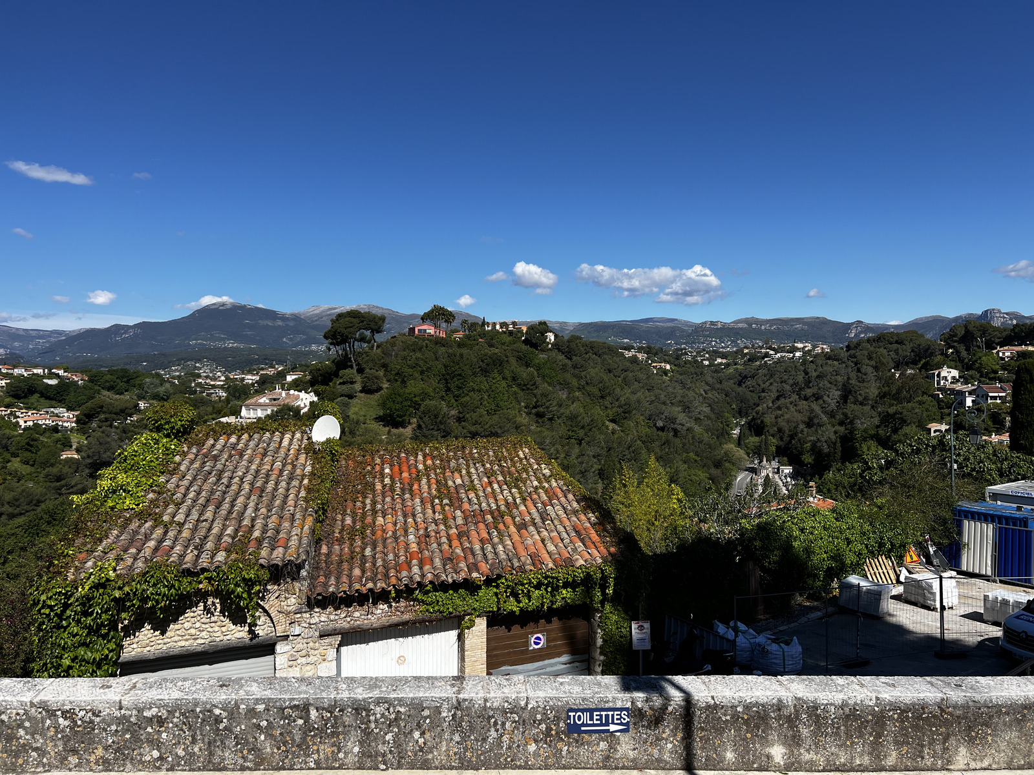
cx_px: 517
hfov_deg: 67.3
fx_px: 777
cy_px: 388
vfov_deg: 53.1
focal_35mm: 26
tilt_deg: -1.0
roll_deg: +0.0
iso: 50
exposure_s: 1/5319
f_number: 1.5
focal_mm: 5.7
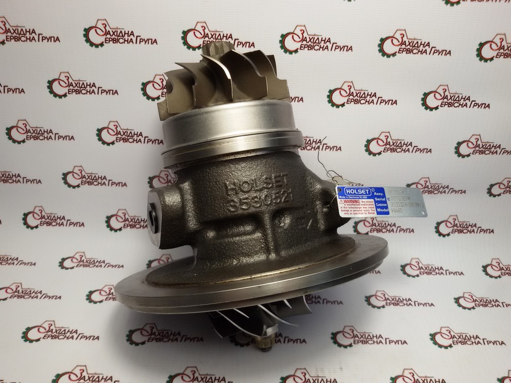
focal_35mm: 31
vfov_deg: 45.4
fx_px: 458
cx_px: 256
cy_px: 192
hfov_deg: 58.4
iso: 64
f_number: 2.4
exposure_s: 1/100
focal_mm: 2.93
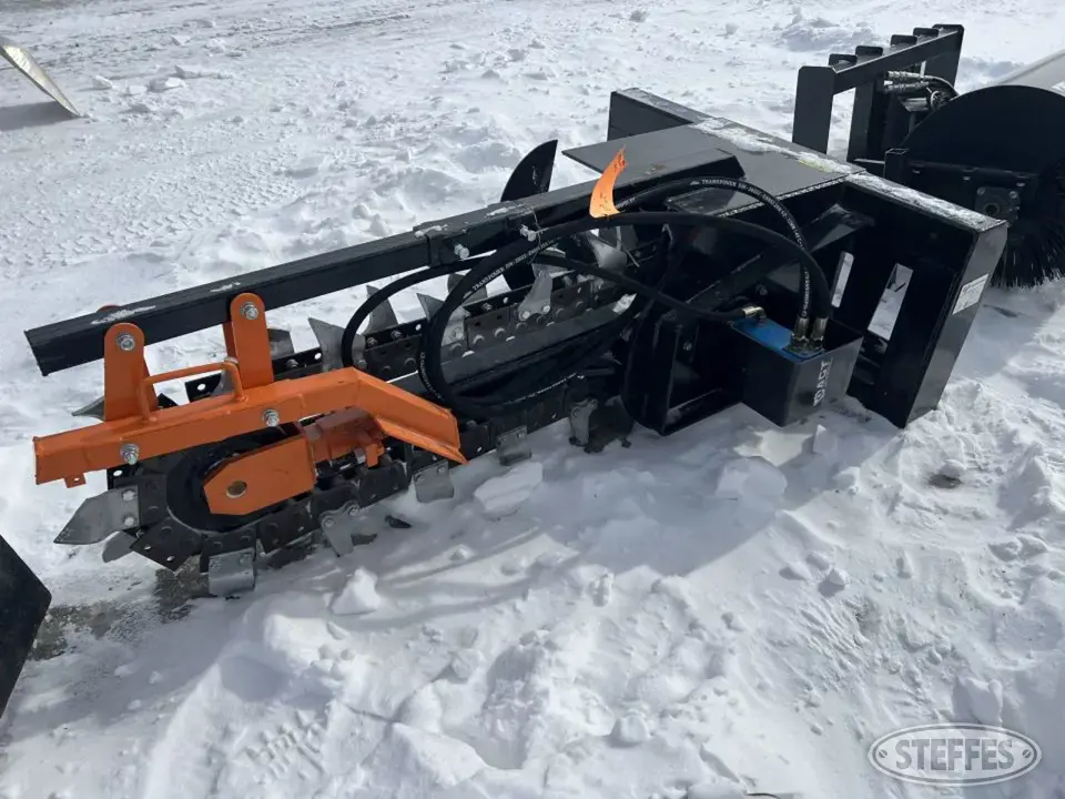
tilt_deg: -37.1
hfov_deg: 67.3
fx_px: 800
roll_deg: -0.9
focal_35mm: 26
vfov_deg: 53.1
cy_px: 400
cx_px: 532
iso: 50
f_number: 1.5
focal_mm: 5.7
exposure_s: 1/8696
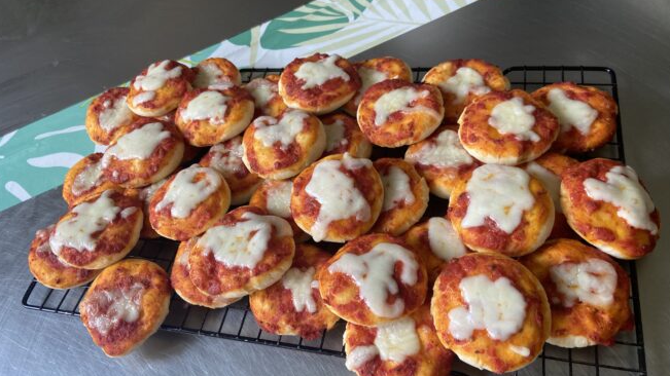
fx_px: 515
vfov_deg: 40.1
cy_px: 200
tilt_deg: -54.0
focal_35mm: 29
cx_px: 337
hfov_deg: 66.1
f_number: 1.8
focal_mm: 4.25
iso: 100
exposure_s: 1/121
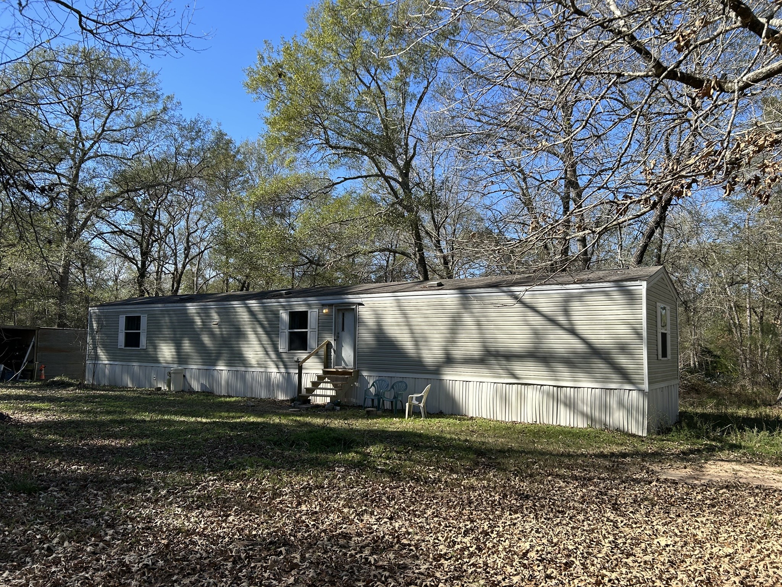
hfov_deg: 67.3
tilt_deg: +4.7
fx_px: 587
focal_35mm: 26
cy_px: 294
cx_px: 391
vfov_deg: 53.1
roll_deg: +0.5
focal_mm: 5.7
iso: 50
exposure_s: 1/1838
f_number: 1.5
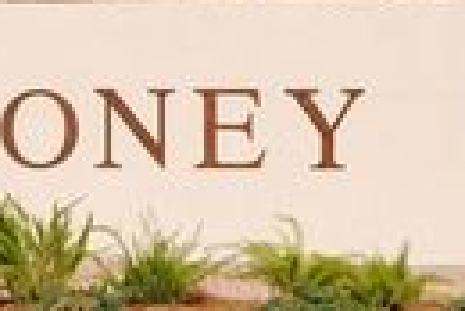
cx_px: 243
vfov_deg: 3.0
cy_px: 157
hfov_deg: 4.5
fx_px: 5961
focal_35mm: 461
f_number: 6.3
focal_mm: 80
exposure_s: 1/640
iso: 100
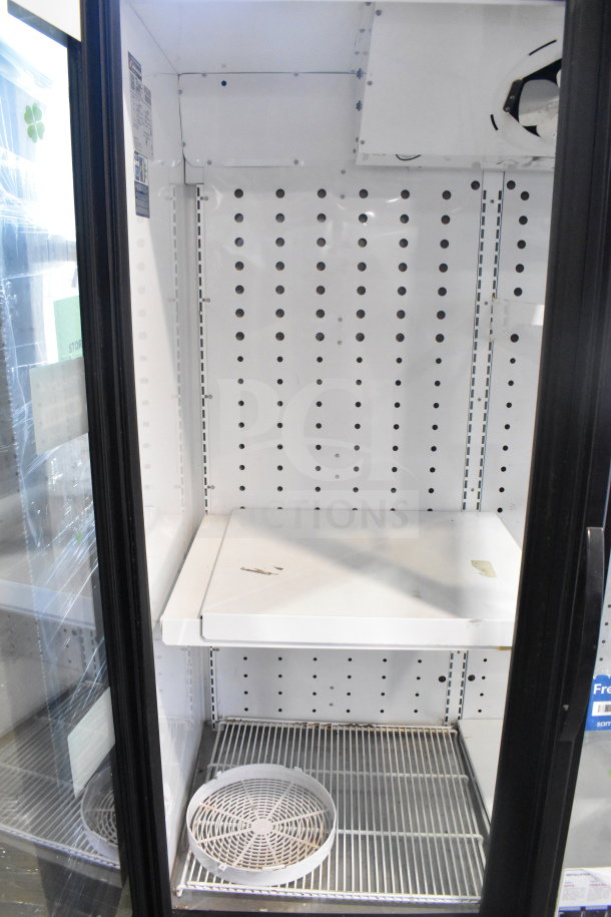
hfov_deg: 47.9
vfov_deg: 67.4
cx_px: 306
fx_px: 687
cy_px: 458
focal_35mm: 27
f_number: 7.1
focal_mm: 18
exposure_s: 1/200
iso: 6400
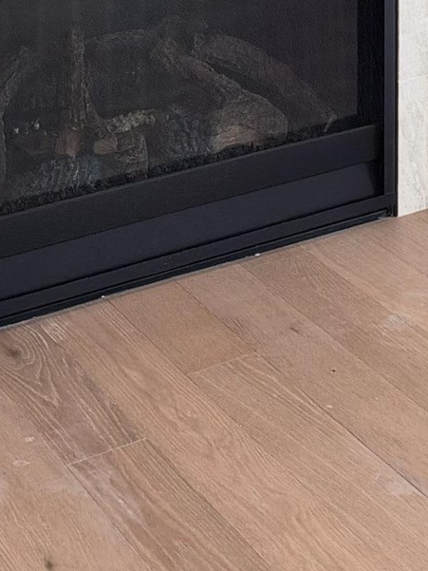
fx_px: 1516
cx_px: 328
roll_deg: -0.9
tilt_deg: +0.1
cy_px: -459
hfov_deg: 16.0
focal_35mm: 92
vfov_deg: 17.3
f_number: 1.8
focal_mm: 6.93
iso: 160
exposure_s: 1/120
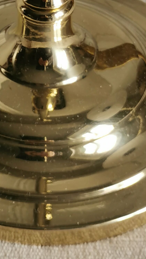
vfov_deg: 14.2
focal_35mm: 148
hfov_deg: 8.2
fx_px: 1019
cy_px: -15
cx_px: 2
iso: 50
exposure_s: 1/141
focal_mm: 5.58
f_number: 1.8
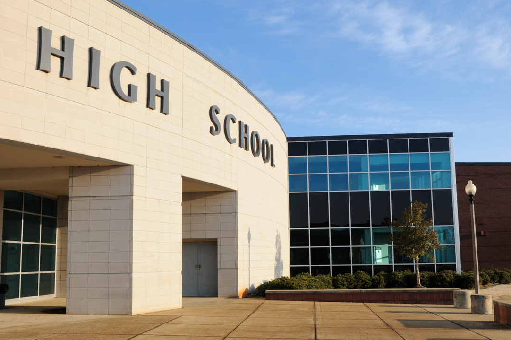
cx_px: 264
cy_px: 185
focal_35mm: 37
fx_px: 519
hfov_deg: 52.4
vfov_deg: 36.2
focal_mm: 21
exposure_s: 1/250
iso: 200
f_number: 10
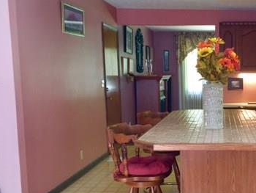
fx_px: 392
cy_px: 129
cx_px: 225
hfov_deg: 34.3
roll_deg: +0.5
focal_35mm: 53
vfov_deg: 27.4
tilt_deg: -6.6
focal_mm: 4.15
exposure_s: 1/30
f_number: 2.2
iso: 80
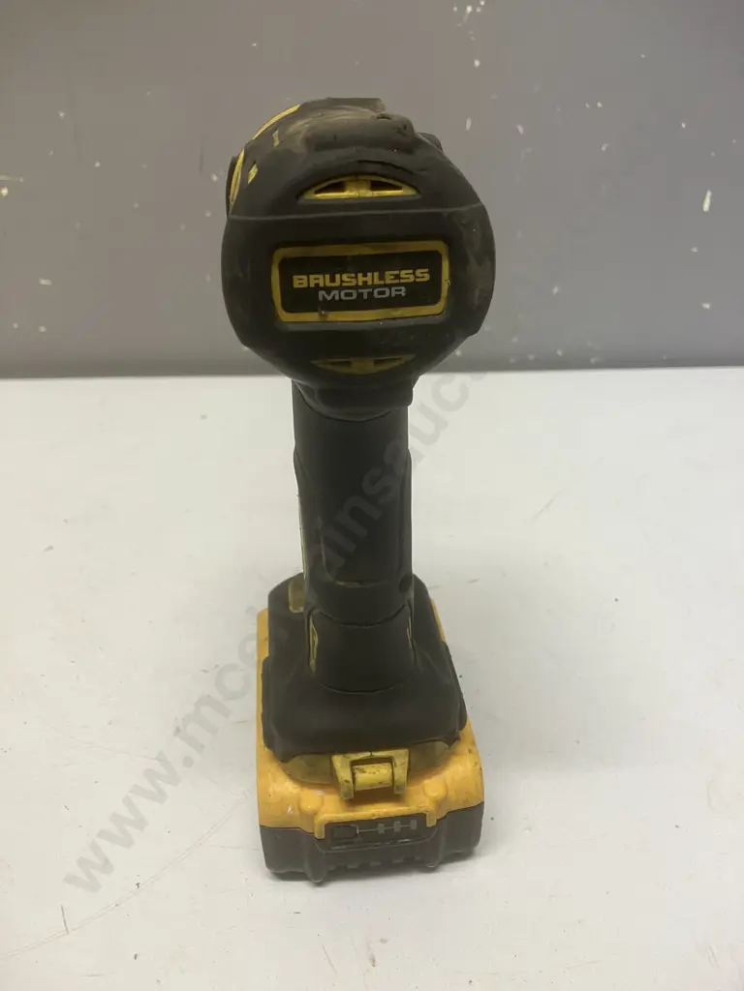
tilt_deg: -29.1
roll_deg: +1.7
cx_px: 372
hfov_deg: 49.7
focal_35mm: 28
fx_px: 802
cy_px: 496
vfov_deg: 63.4
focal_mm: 3.99
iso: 64
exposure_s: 1/50
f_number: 1.8
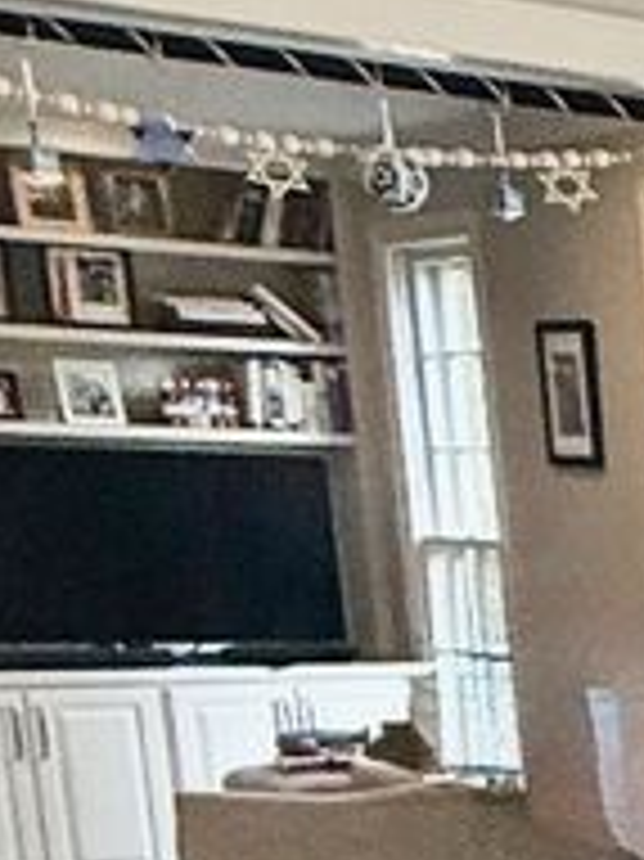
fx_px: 2483
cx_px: 2261
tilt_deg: -10.2
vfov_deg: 18.7
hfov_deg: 9.2
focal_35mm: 100
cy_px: 1006
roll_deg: -2.7
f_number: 2.2
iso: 100
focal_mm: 2.22
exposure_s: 1/120
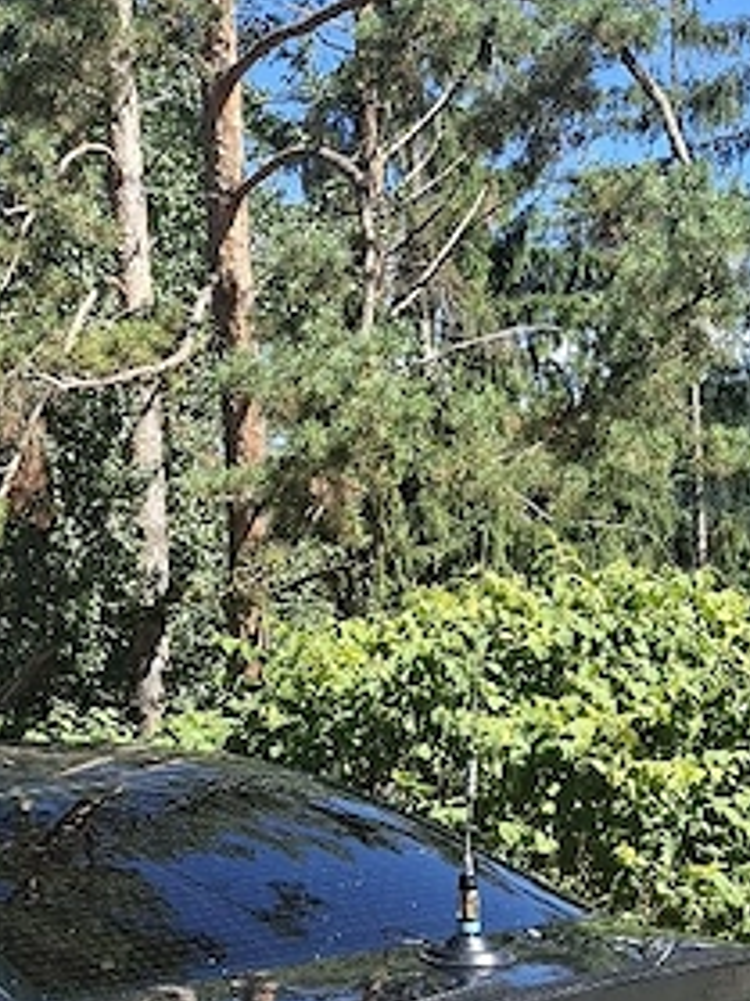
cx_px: 97
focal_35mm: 66
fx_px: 1908
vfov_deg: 29.1
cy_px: 707
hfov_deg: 21.8
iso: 50
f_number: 1.8
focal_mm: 5.54
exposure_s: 1/909
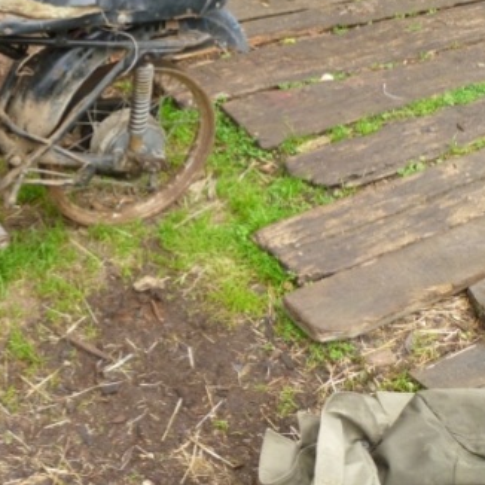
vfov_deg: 31.4
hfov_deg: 29.8
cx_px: -11
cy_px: 97
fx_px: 840
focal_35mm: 53
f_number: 2.8
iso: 125
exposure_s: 1/30
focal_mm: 5
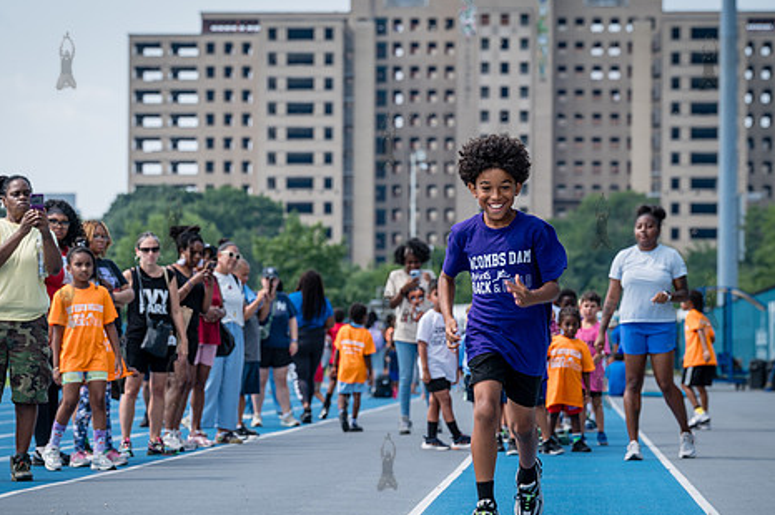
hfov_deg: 14.3
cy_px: 301
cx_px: 386
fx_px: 3098
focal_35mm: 144
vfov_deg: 9.5
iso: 100
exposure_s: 1/320
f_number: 5
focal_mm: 113
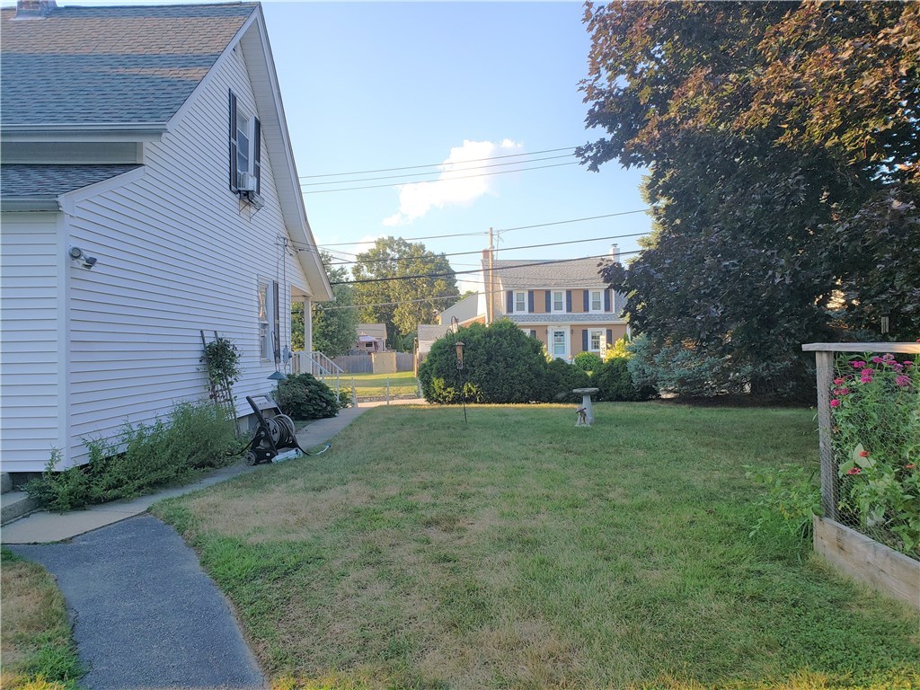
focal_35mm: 26
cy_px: 345
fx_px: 691
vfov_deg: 53.1
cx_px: 460
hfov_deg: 67.3
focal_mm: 4.3
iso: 50
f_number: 2.4
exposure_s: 1/417
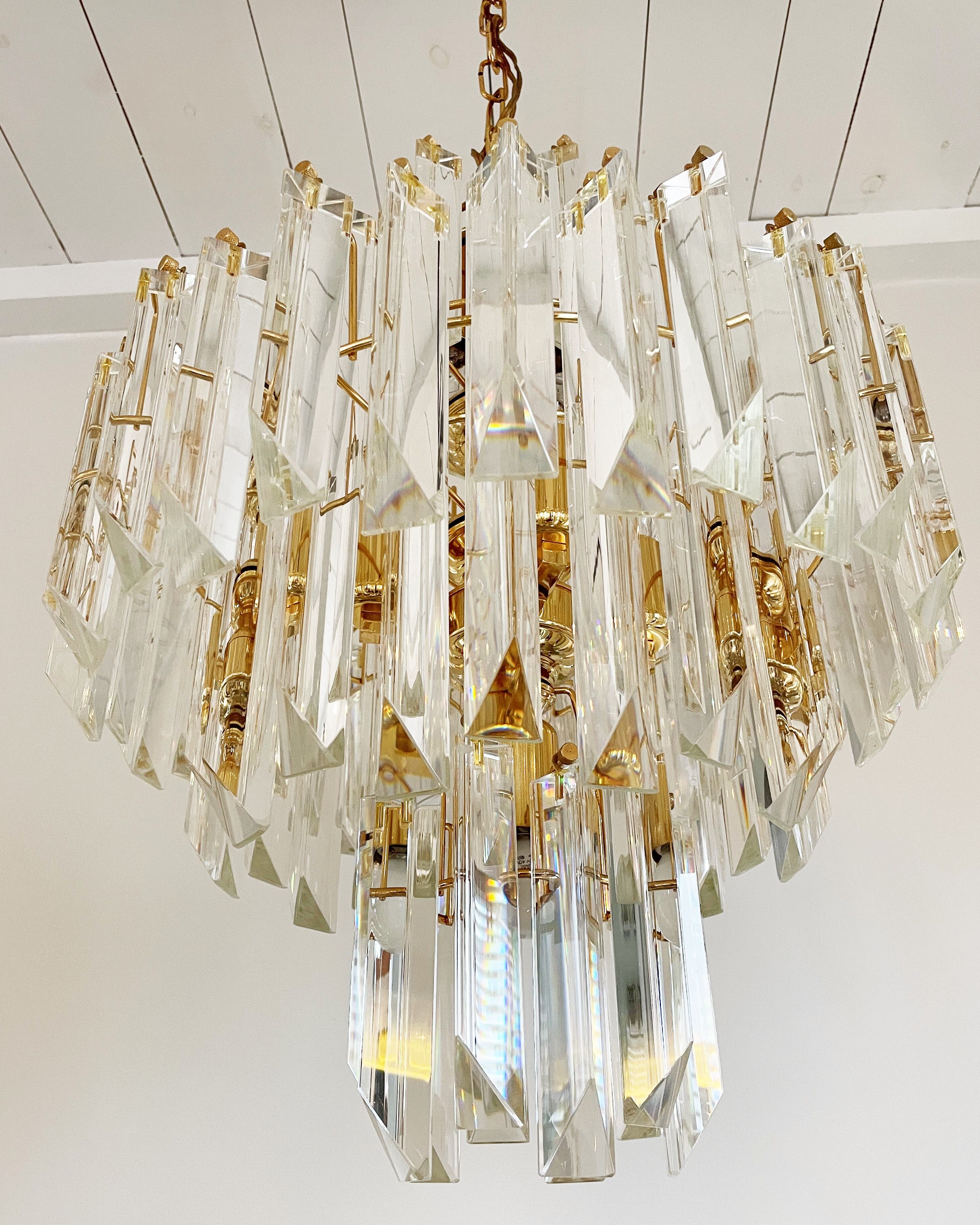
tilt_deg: +28.3
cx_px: 493
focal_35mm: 28
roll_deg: +1.6
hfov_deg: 51.5
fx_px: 1015
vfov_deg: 62.1
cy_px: 665
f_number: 1.6
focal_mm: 4.2
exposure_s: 1/60
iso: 160
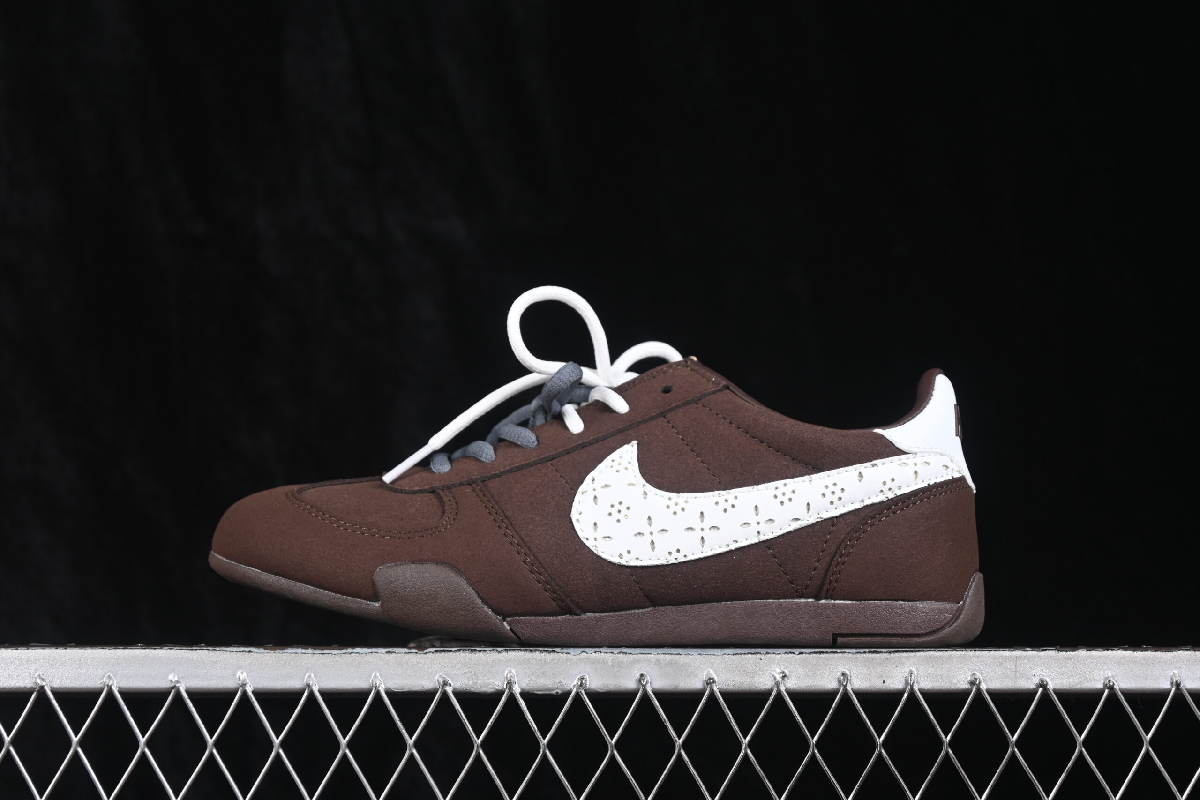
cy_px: 400
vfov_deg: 18.2
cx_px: 600
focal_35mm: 75
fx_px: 2500
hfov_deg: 27.0
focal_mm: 50
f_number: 6.3
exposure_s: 1/60
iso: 160
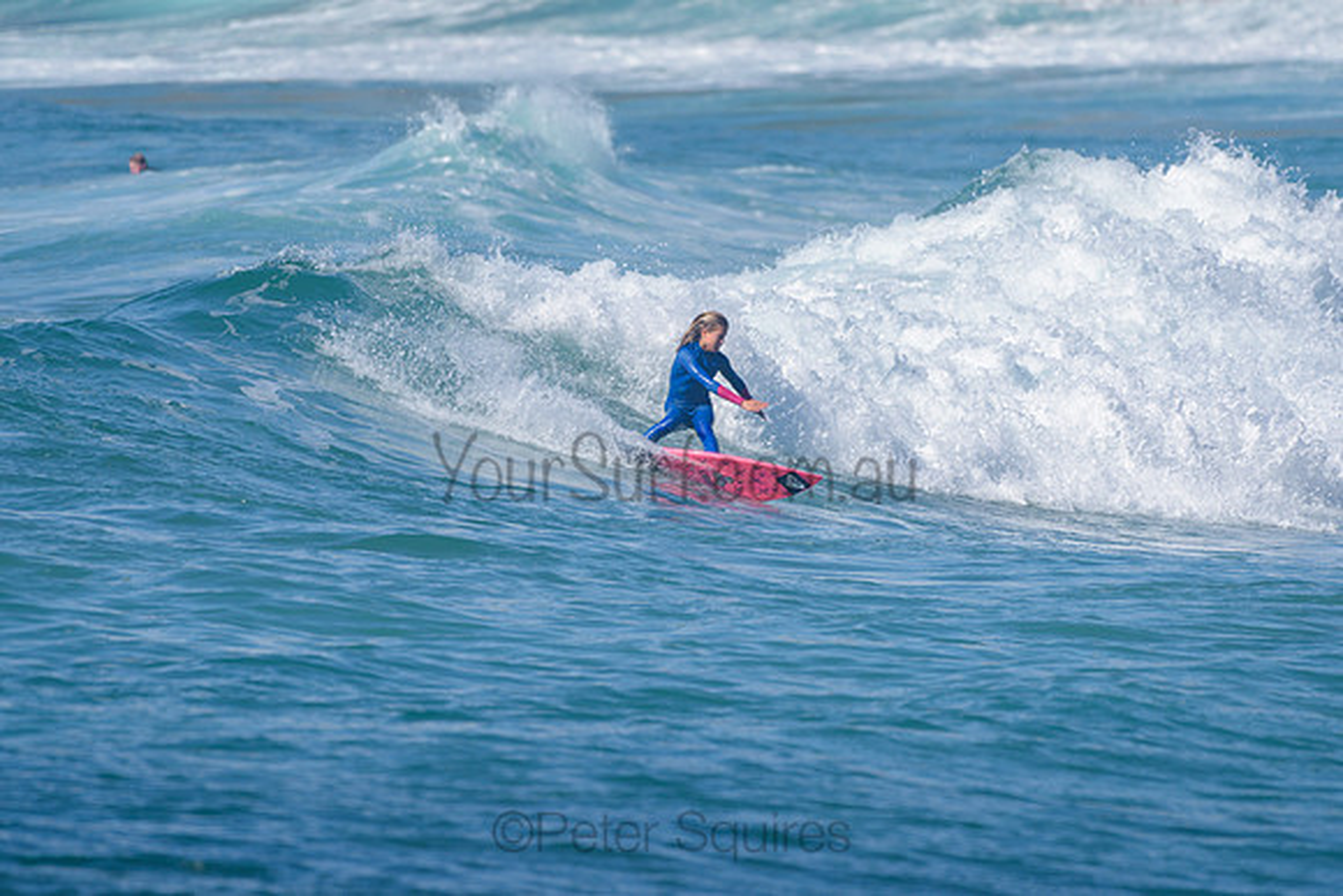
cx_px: 593
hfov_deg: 3.4
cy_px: 375
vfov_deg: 2.2
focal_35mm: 613
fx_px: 22865
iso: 140
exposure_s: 1/2000
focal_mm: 500
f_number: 5.6
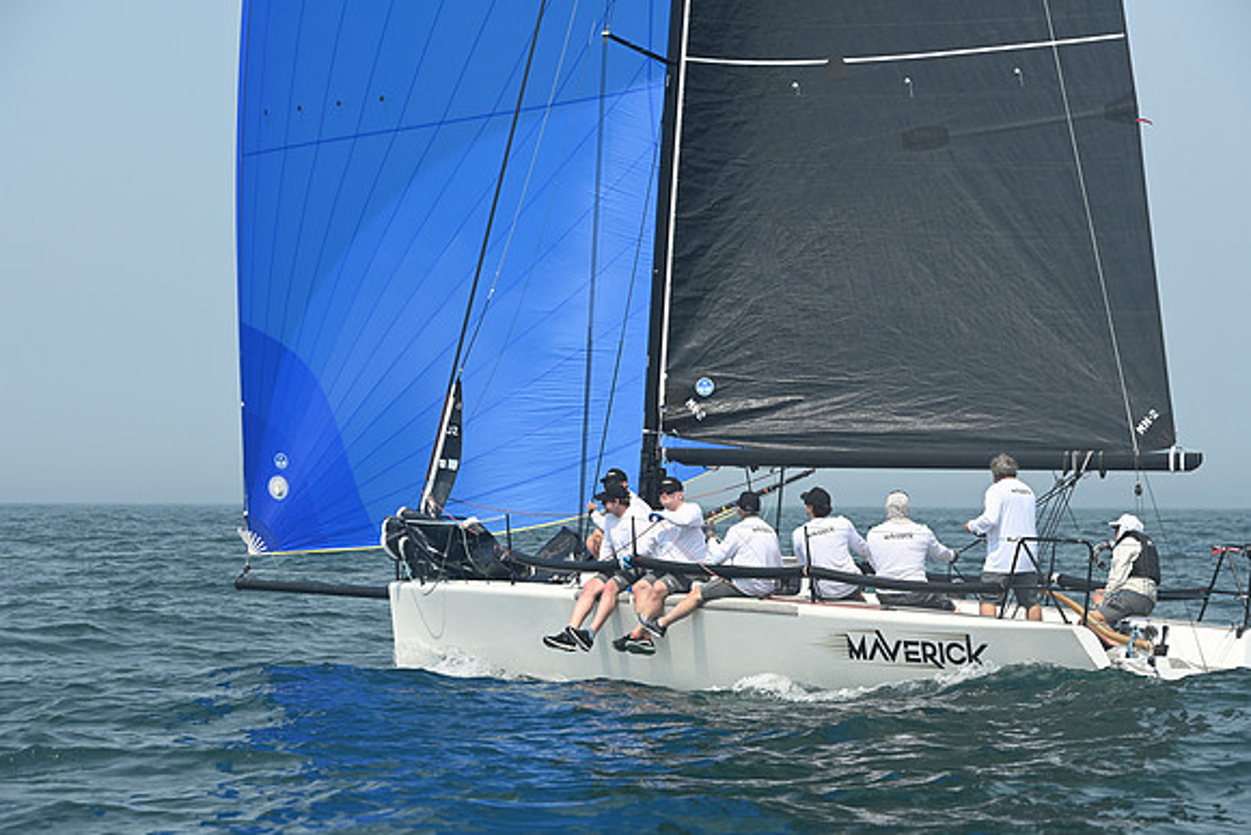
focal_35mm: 112
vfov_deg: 12.2
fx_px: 3893
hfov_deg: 18.3
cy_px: 418
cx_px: 626
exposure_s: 1/1250
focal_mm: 112
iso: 320
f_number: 7.1
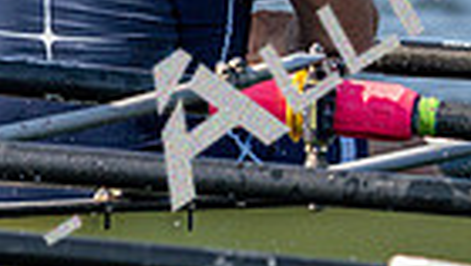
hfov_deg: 1.7
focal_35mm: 1238
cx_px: -135
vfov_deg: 1.0
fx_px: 15473
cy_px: -109
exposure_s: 1/1600
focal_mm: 286
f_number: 5.6
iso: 400
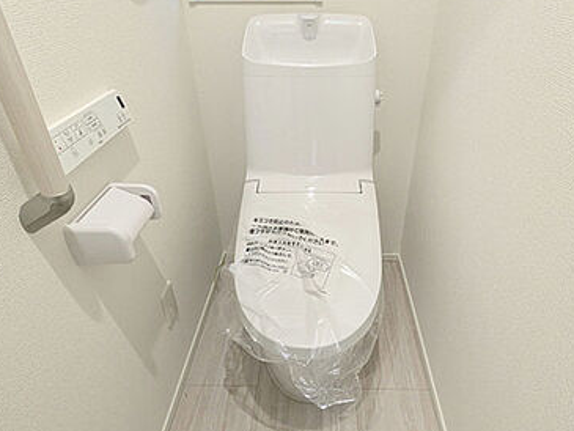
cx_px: 311
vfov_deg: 58.8
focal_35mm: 23
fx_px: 382
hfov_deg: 73.8
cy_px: 192
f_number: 2.2
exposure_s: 1/120
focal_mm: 1.83
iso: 431
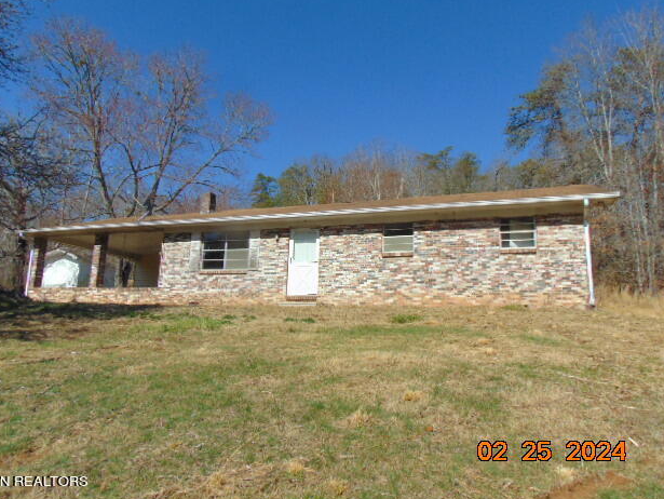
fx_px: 499
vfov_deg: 53.1
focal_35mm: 26
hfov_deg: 67.3
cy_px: 245
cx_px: 321
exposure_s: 1/320
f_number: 7.7
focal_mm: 4.5
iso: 80
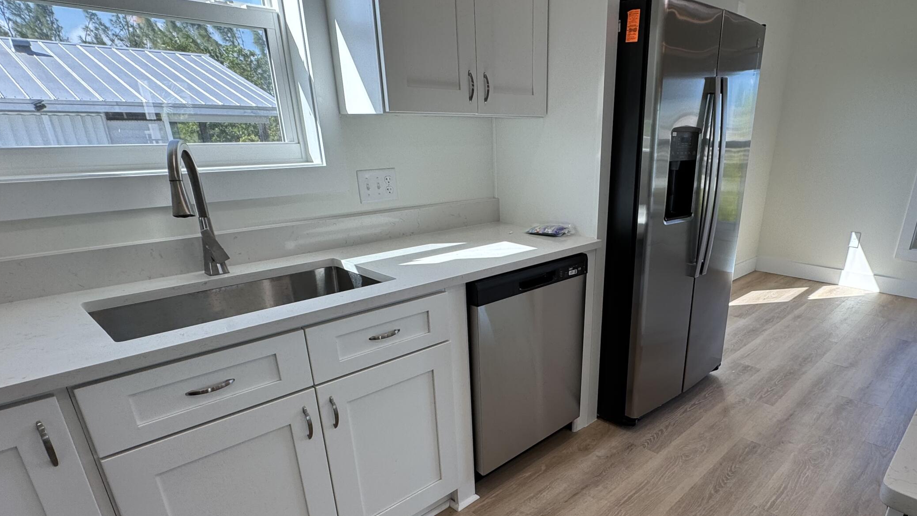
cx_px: 549
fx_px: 535
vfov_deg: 50.5
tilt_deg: -22.6
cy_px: 348
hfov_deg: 80.3
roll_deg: +0.0
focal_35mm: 22
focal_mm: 2.22
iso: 50
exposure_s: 1/120
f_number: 2.2
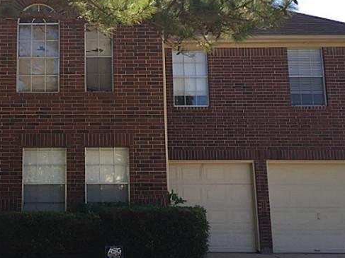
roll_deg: -1.3
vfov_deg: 23.9
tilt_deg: +11.3
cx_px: 77
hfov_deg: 31.0
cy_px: 95
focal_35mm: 61
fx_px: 608
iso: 32
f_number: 2.2
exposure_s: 1/648
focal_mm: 4.15
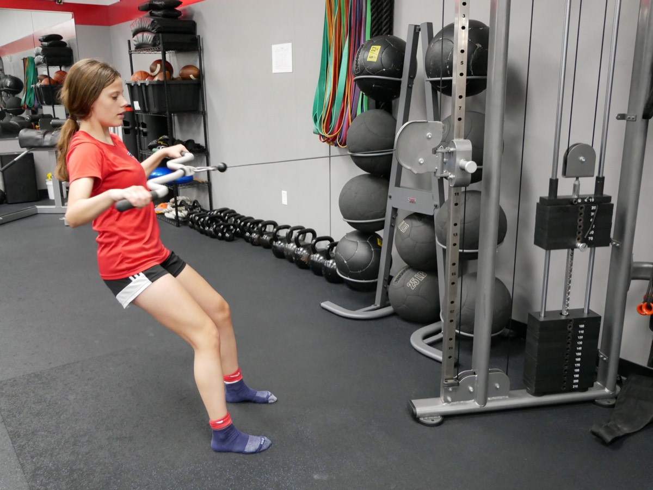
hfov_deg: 53.9
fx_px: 642
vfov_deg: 41.8
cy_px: 245
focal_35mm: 34
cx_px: 326
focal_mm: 17
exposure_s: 1/60
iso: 2500
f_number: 3.8
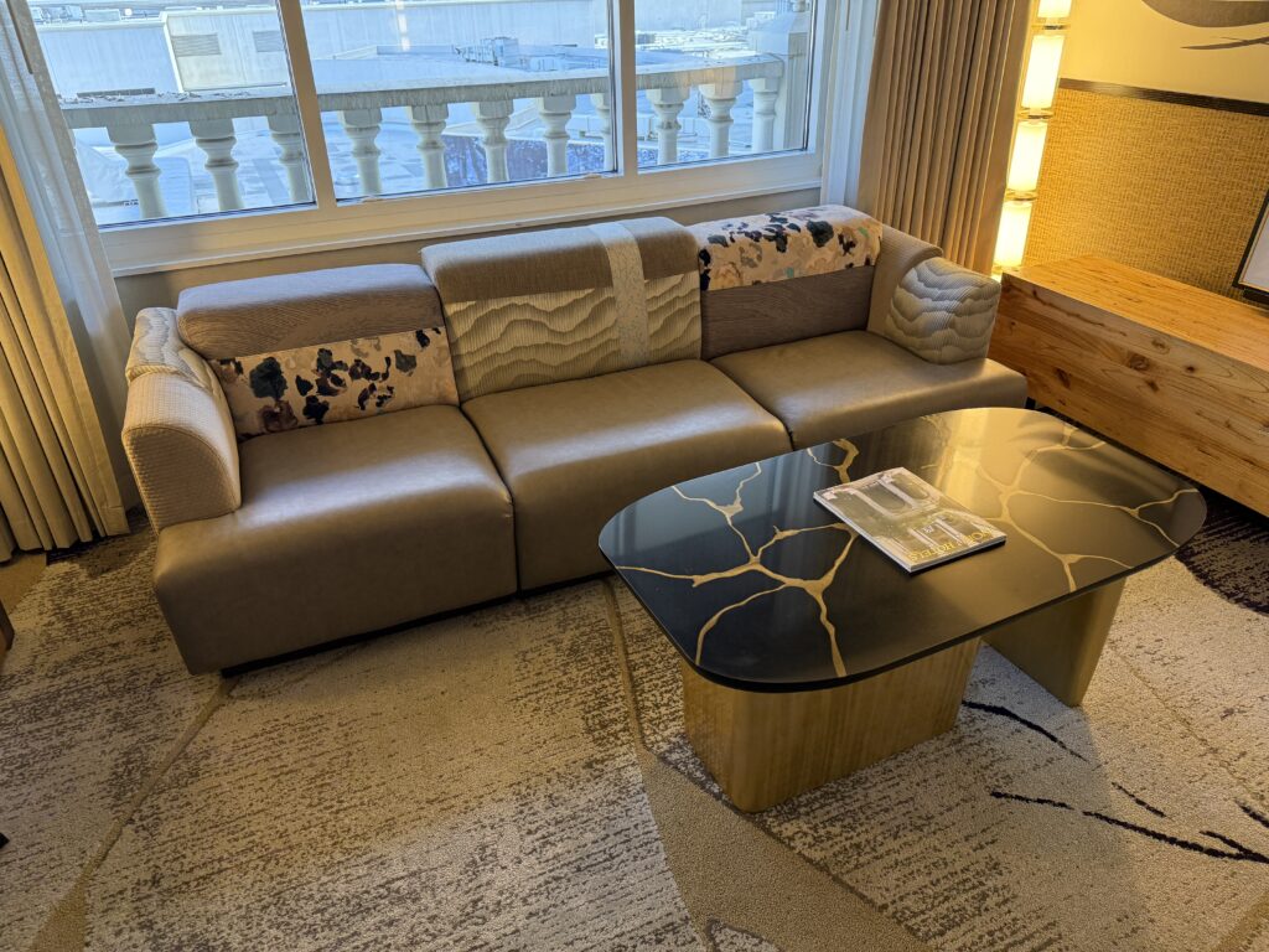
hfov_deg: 71.6
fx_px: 880
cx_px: 634
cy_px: 476
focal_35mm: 24
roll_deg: +0.9
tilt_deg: -30.2
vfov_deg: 56.8
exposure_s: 1/60
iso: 200
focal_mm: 6.76
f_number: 1.78
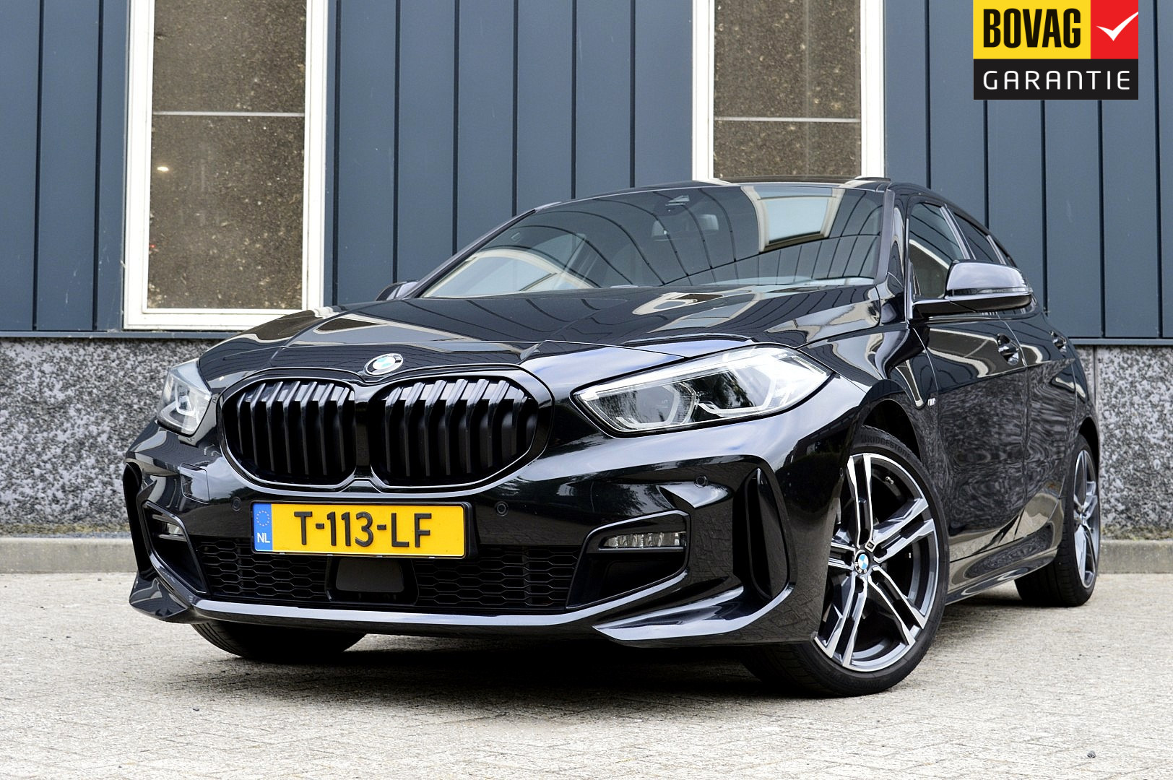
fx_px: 1856
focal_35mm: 57
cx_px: 586
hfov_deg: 35.1
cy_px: 390
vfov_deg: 23.7
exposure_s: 1/80
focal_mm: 38
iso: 400
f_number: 8
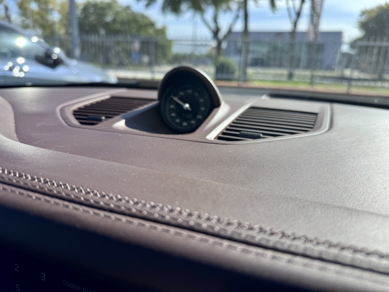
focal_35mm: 24
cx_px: 194
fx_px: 270
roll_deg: -2.1
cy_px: 146
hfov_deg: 71.6
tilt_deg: -17.1
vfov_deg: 56.8
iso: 80
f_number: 1.78
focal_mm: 6.76
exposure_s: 1/2604
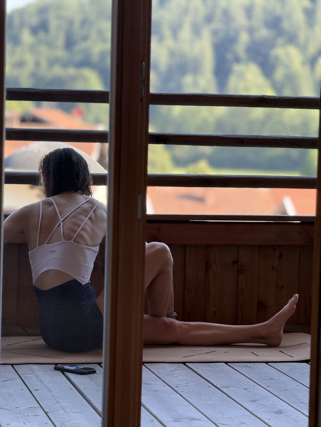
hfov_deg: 12.3
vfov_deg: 16.4
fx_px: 1484
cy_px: 214
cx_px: 160
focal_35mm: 120
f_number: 2.8
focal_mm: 15.66
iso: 50
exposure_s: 1/114
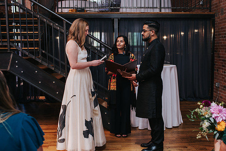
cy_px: 91
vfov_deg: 29.6
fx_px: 284
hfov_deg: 43.3
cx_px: 128
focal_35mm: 45
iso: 800
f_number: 3.2
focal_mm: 35
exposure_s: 1/200
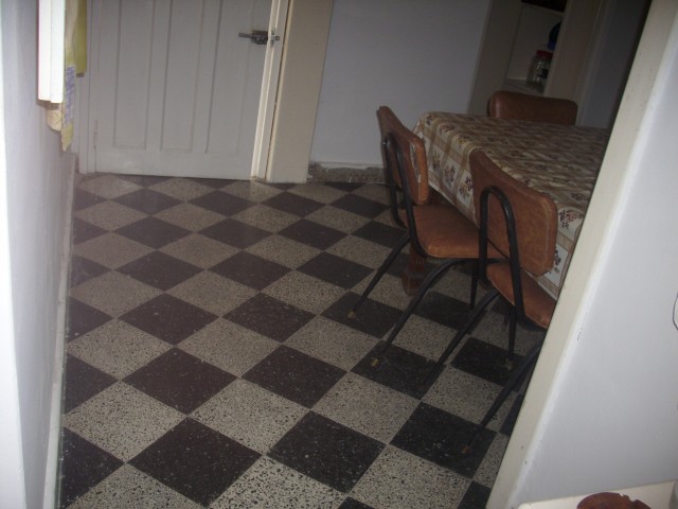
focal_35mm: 31
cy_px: 254
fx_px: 607
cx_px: 339
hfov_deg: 58.4
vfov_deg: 45.4
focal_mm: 6.2
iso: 50
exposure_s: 1/30
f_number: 2.8
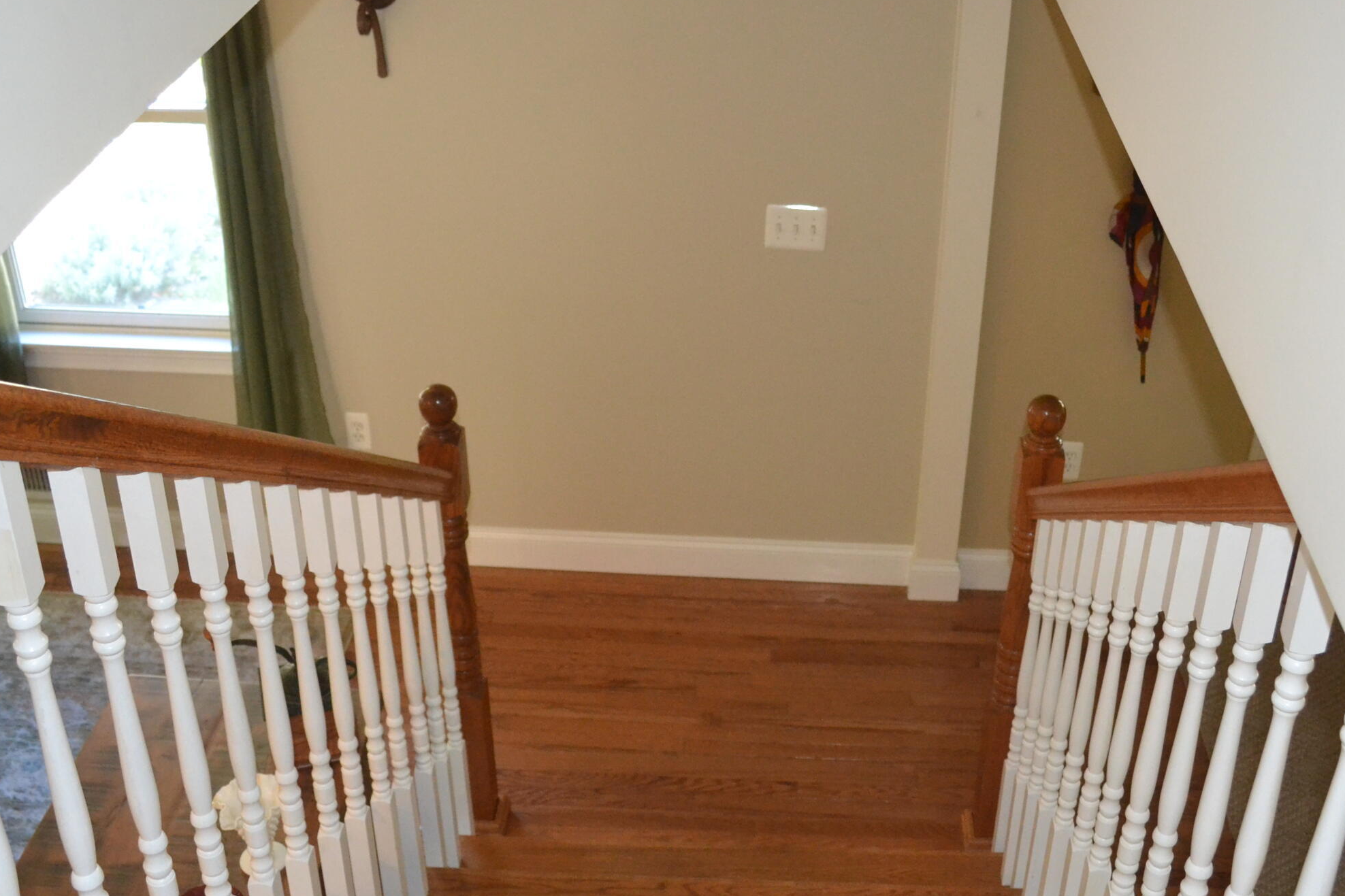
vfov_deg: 32.6
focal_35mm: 41
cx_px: 685
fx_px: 1532
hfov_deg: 47.4
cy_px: 474
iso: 2500
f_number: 3.5
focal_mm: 18
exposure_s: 1/60
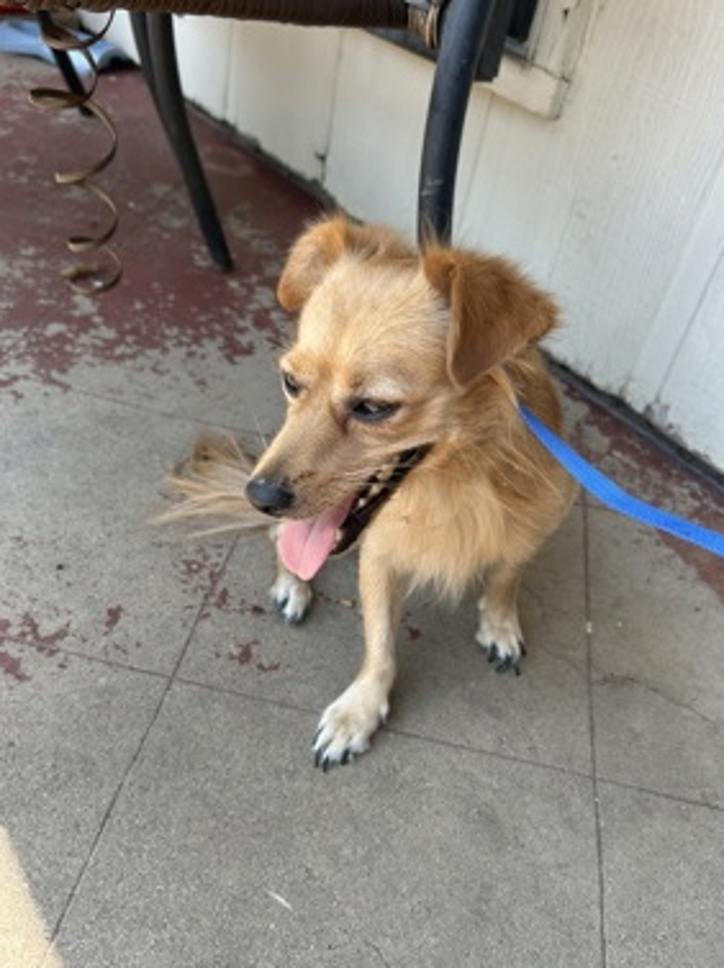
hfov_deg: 48.1
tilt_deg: -43.1
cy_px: 493
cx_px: 376
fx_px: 810
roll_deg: -18.3
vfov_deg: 61.7
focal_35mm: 29
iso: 50
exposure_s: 1/533
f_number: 1.5
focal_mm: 5.7
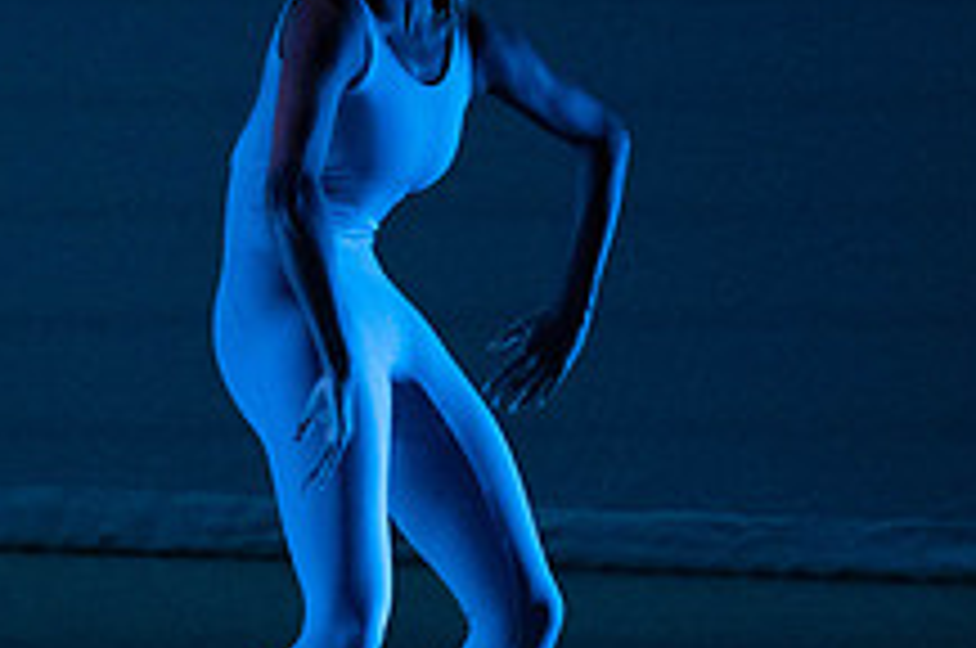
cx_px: 72
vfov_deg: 1.4
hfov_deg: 2.1
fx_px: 26827
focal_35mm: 991
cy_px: 281
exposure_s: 1/400
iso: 16000
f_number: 5.6
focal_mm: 370
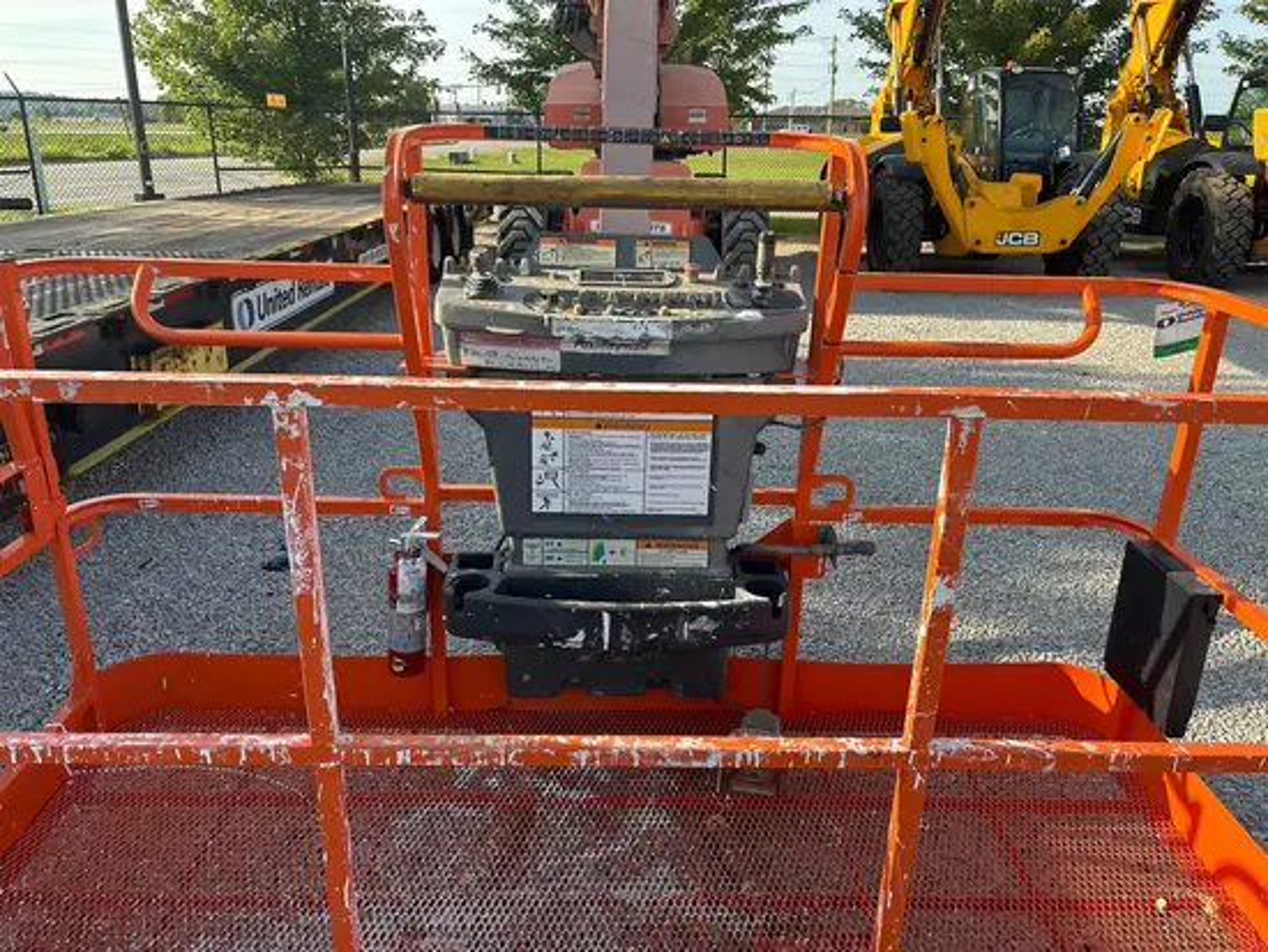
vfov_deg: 53.1
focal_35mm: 26
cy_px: 476
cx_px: 634
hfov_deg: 67.3
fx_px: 953
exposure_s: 1/837
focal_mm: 5.96
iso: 50
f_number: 1.6
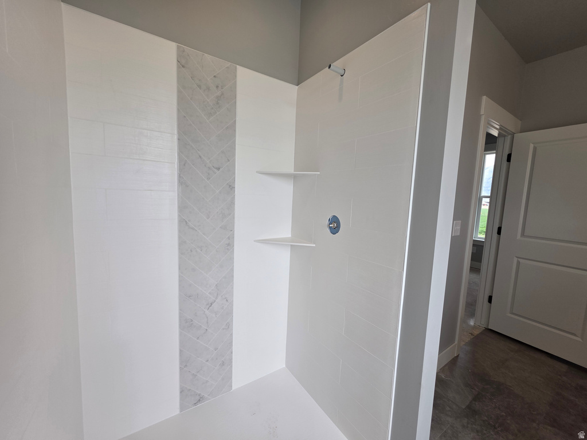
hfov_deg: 106.2
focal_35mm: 13
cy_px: 220
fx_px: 220
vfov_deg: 89.9
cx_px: 294
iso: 40
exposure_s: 1/317
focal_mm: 2.2
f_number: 1.9
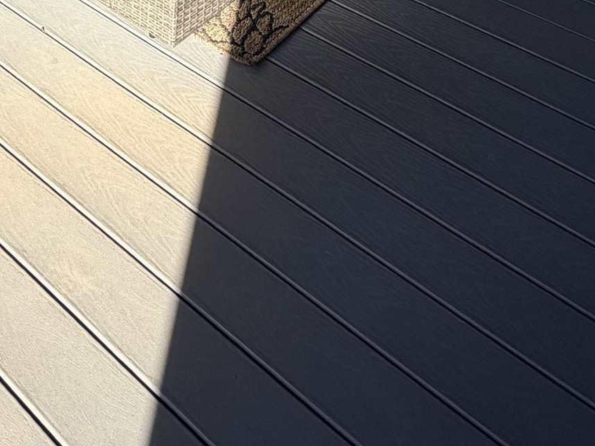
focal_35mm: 50
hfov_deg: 36.0
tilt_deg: -15.6
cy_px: -328
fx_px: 859
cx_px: 67
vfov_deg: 21.1
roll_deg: +0.4
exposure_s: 1/502
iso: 40
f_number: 2.2
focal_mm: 2.22
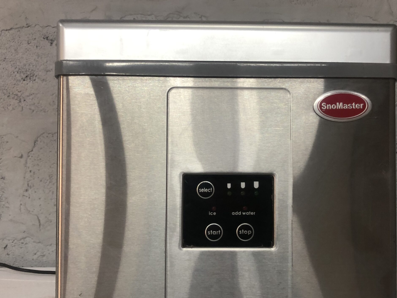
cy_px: 177
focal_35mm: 38
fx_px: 436
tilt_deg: +0.7
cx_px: 223
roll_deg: -0.5
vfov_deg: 37.6
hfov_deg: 48.9
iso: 50
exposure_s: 1/17
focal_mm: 3.99
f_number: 1.8
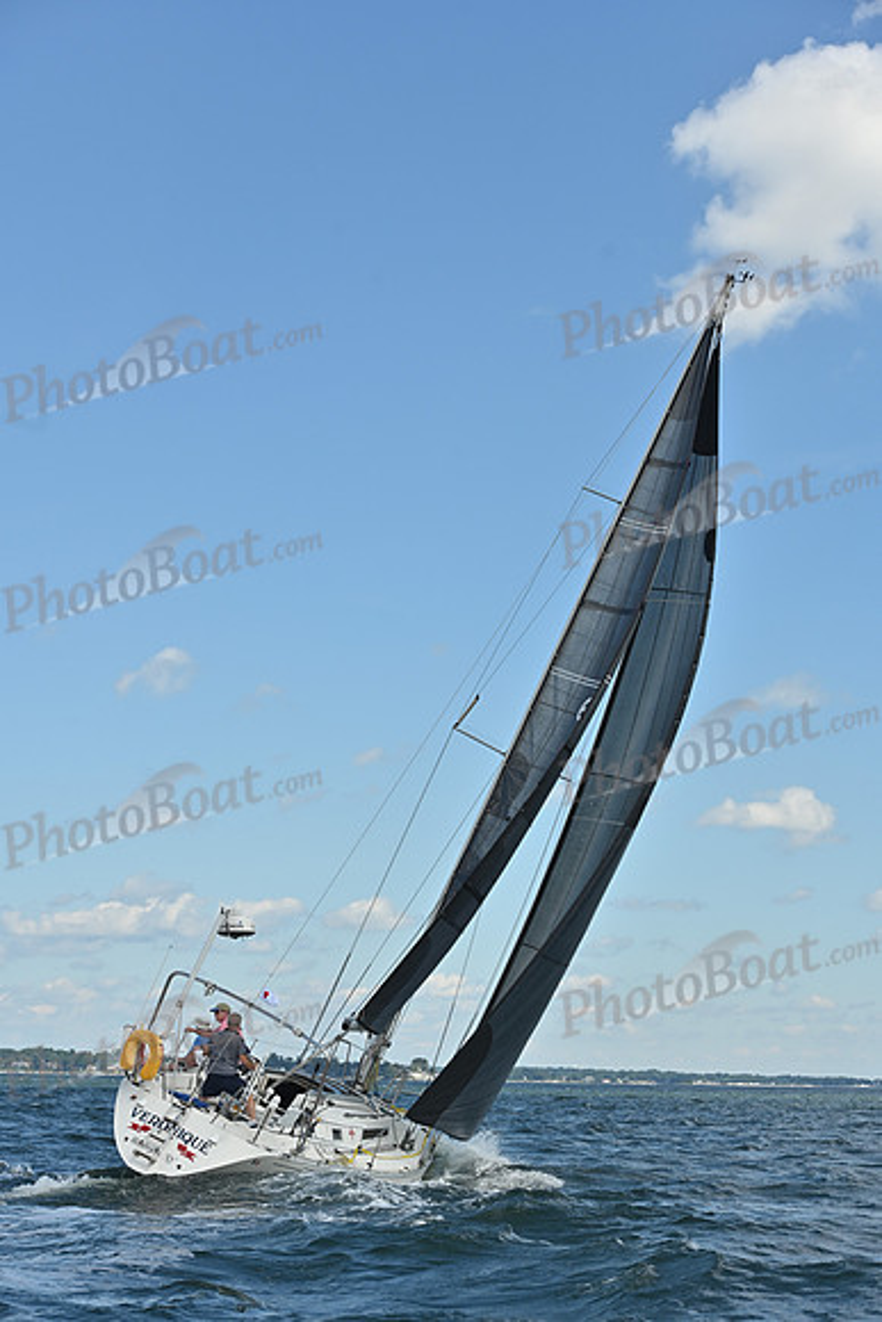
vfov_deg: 28.8
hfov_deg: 19.5
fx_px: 2571
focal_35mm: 70
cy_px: 661
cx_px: 441
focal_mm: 70
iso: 250
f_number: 7.1
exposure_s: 1/1250
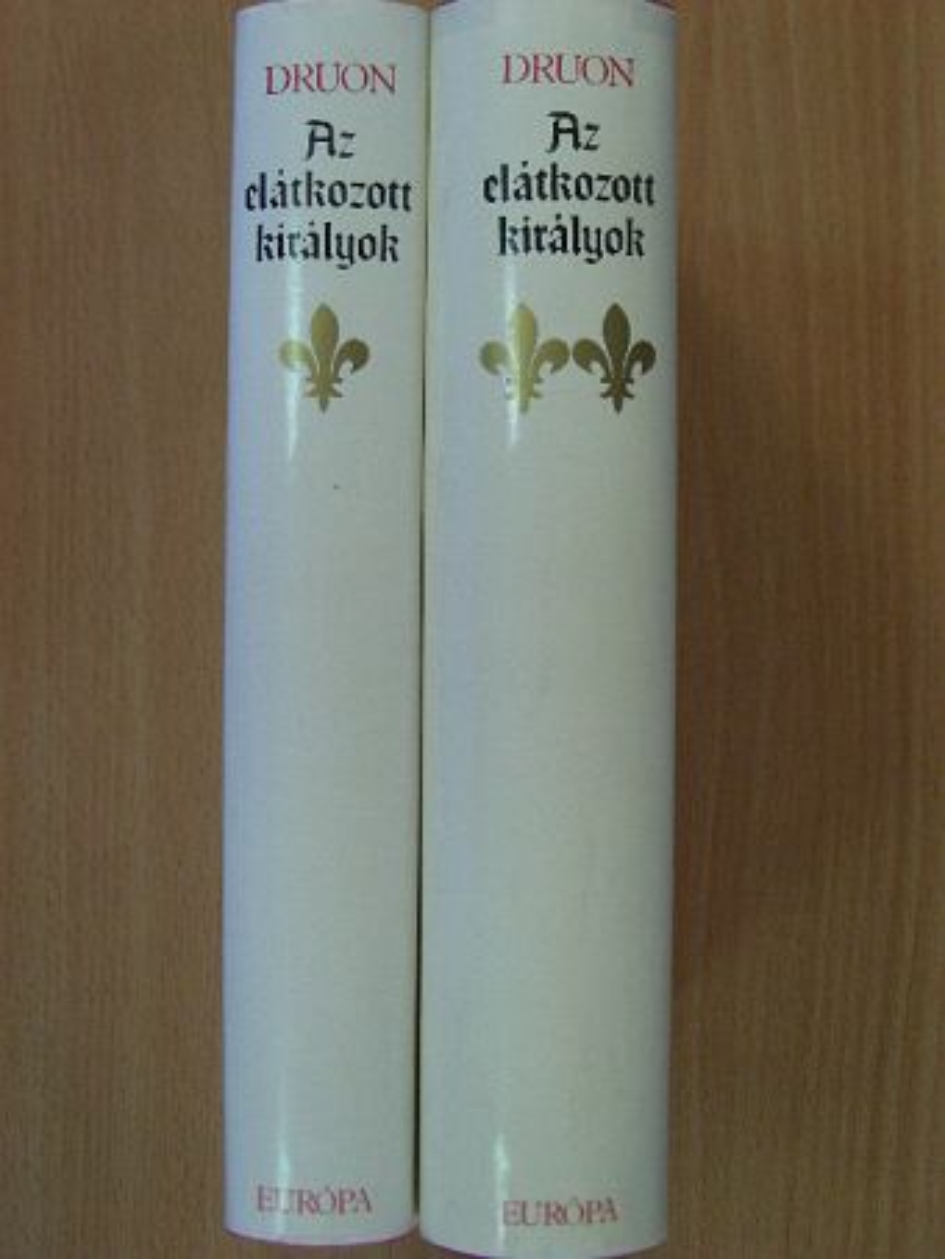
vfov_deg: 39.6
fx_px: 1746
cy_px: 630
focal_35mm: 48
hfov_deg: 30.3
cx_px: 472
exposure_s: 1/30
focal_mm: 8
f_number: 3.5
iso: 139
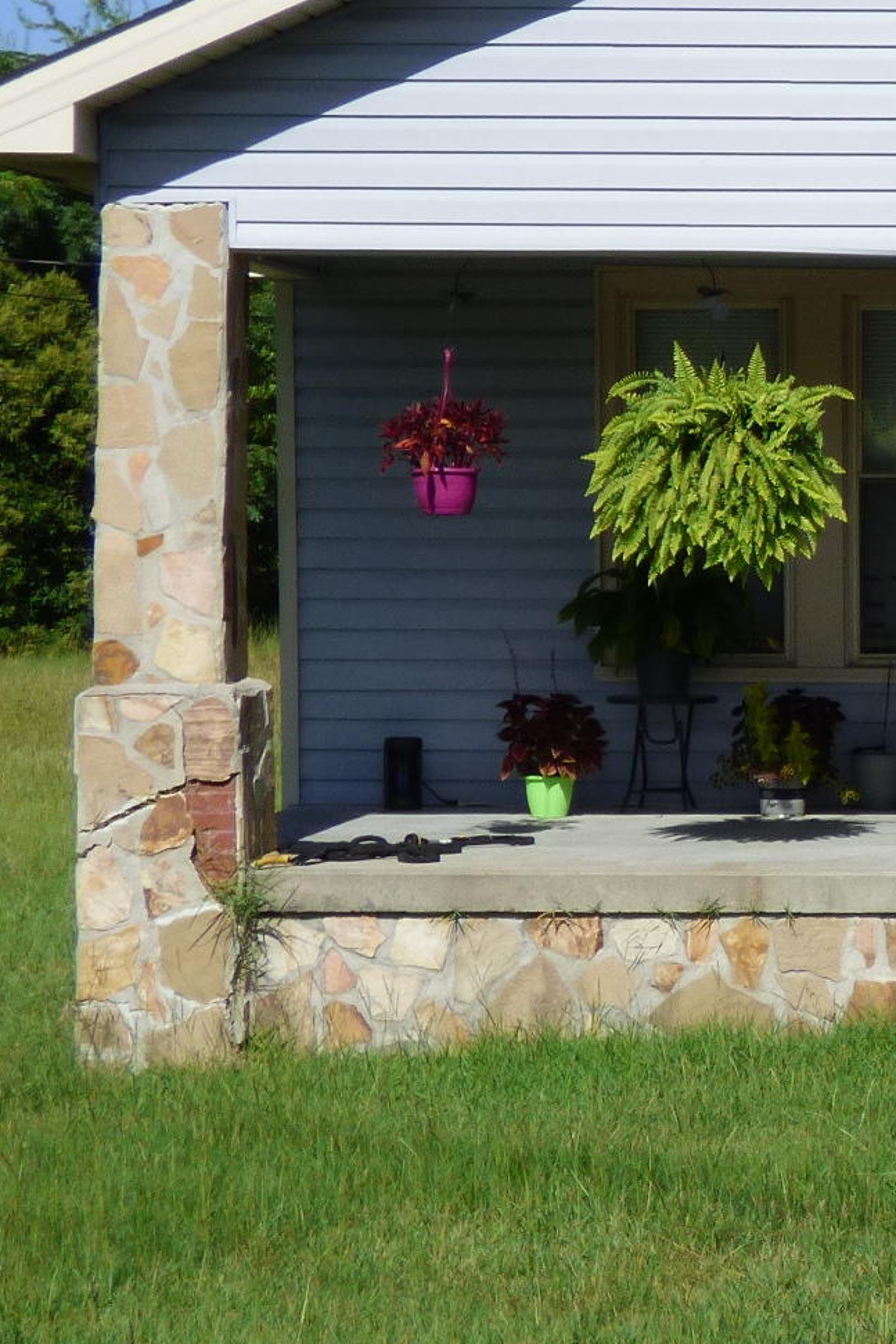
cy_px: 500
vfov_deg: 17.3
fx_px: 4403
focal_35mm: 118
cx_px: 1357
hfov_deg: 11.2
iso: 100
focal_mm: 7.37
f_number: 3.6
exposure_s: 1/1600
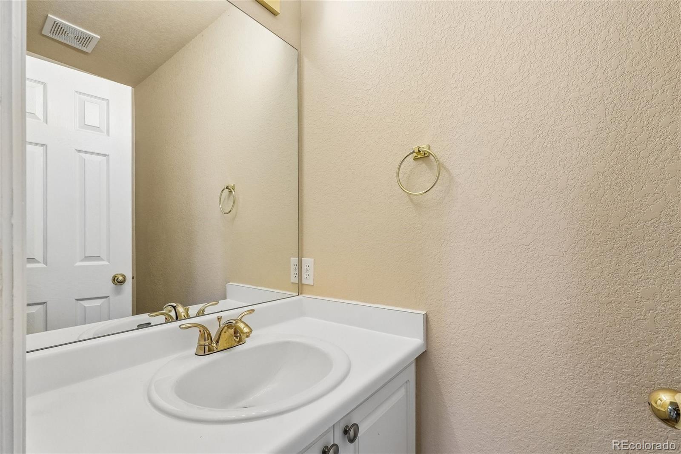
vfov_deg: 77.3
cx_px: 340
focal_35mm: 15
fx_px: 284
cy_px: 227
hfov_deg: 100.4
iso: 640
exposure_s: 1/25
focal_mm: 10
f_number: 9
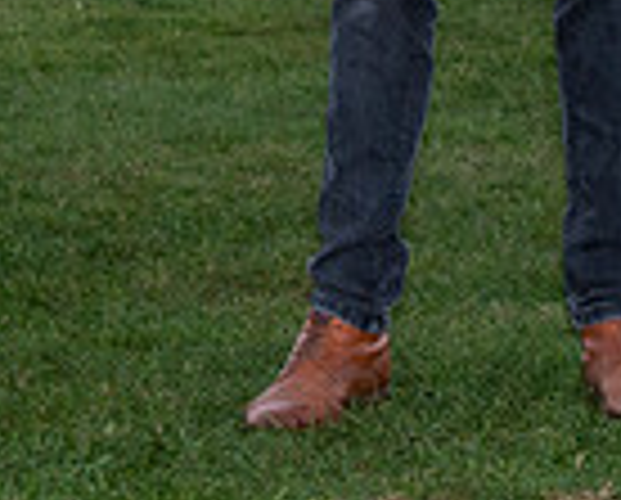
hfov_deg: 5.5
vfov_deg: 4.4
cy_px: -498
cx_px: -251
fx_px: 6446
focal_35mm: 350
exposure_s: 1/80
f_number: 9
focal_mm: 70
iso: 2000
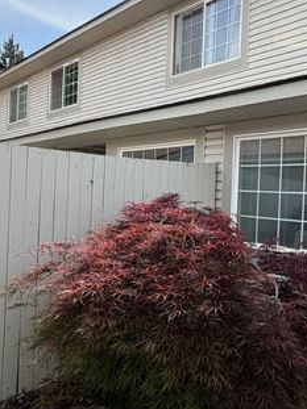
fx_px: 355
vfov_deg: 60.0
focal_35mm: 30
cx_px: 286
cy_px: 207
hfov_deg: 42.2
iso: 40
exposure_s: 1/751
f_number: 2.2
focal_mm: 2.22
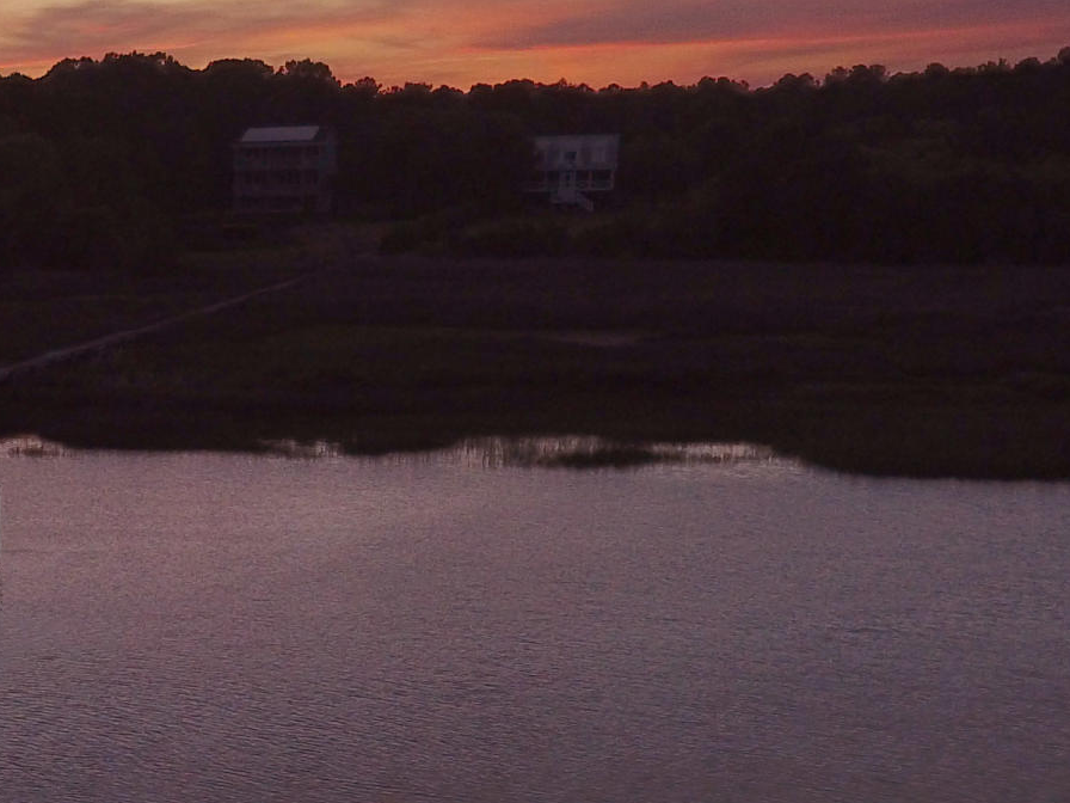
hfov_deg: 24.7
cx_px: -374
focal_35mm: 67
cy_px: 607
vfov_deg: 21.7
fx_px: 2071
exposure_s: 1/100
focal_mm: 3.61
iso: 196
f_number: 2.8
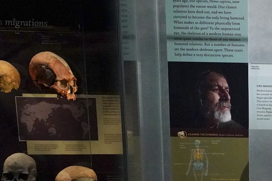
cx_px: 321
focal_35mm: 81
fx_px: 612
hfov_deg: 23.1
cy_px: 251
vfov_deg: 15.8
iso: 10000
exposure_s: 1/80
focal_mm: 25
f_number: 6.3
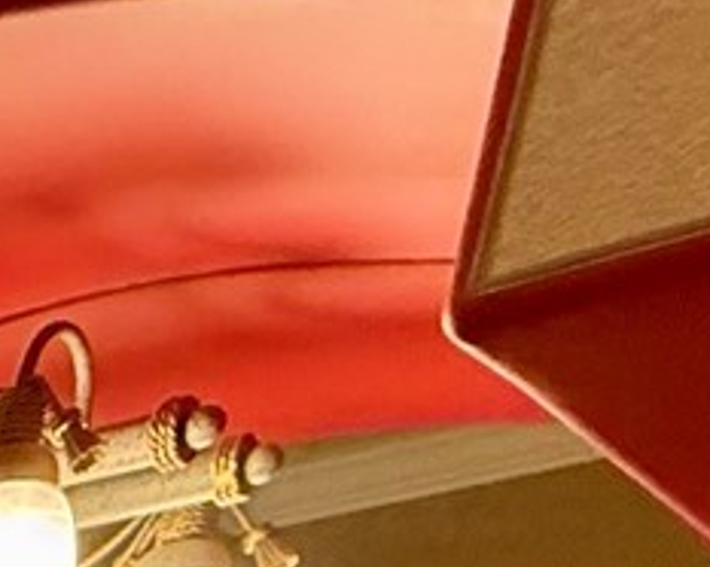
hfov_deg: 12.3
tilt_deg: -12.6
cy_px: 1655
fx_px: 1974
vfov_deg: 11.1
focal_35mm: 94
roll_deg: -3.2
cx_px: -1277
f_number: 2.2
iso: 250
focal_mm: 2.22
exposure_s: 1/60
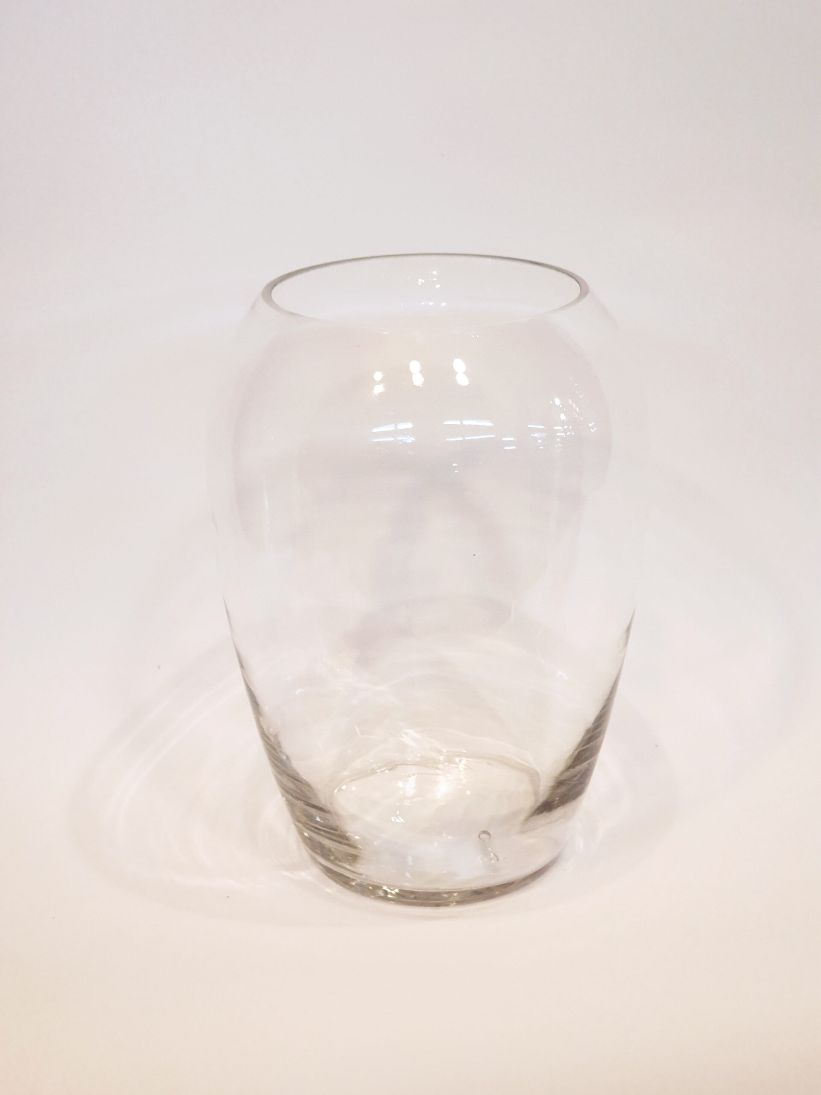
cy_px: 548
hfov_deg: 28.0
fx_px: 1644
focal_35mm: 52
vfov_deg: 36.8
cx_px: 410
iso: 160
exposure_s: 1/33
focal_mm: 6
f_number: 2.4
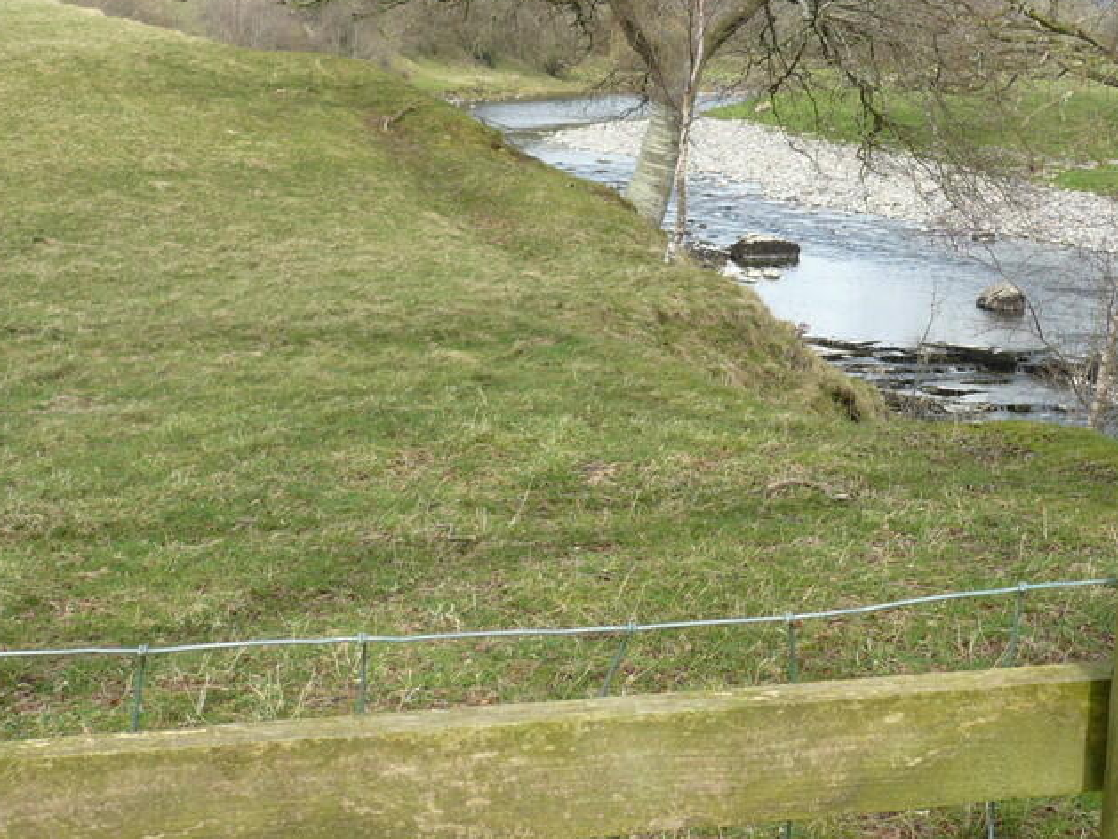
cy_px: 329
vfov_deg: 25.6
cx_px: 747
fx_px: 1841
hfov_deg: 33.5
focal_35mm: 57
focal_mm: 5.8
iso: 100
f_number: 2.8
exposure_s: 1/400
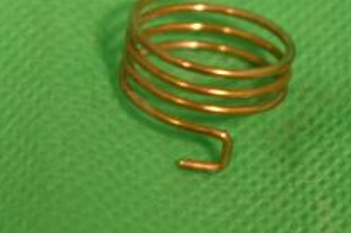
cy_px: 57
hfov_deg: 8.6
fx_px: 2321
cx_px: 241
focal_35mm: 238
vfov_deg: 5.7
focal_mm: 55
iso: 160
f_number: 5.6
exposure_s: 1/60
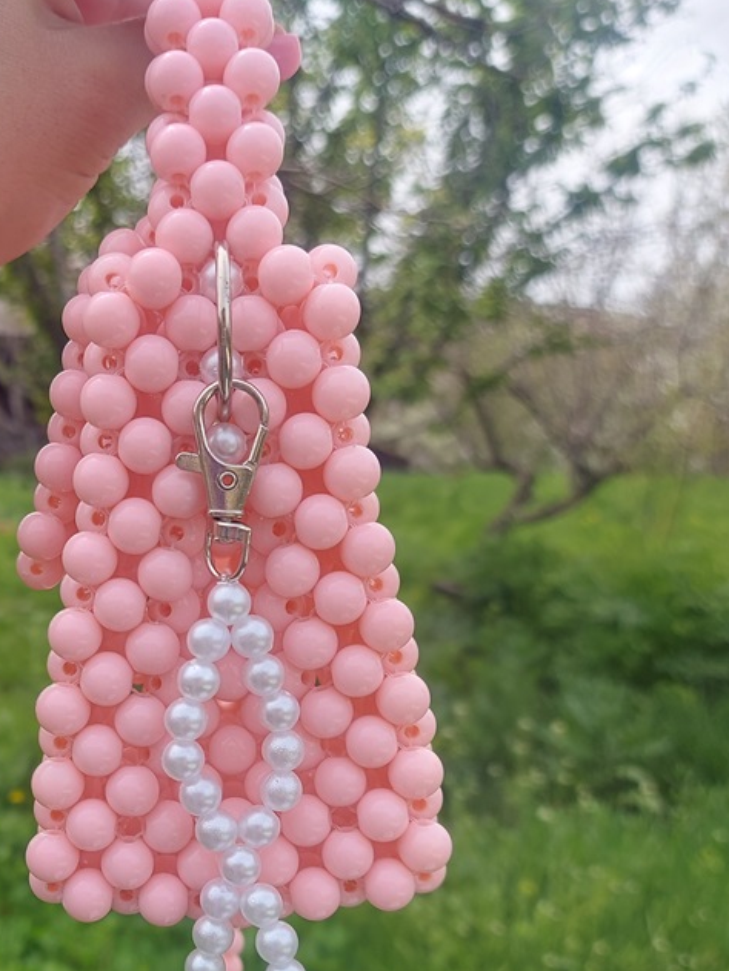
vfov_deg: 44.9
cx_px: 206
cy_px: 664
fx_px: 1151
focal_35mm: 41
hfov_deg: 34.6
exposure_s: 1/669
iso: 32
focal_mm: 5.23
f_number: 1.8
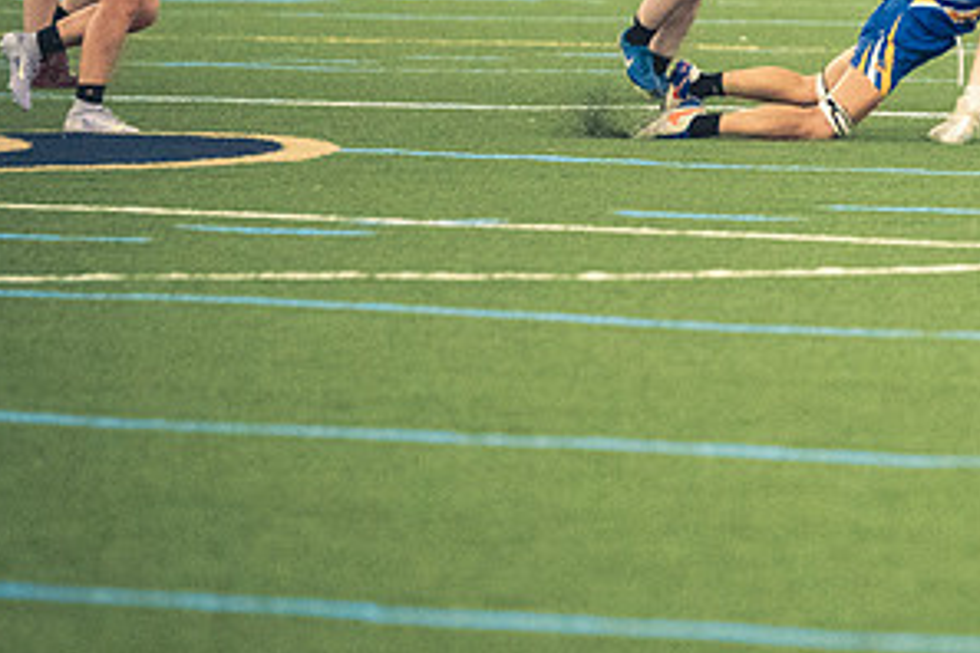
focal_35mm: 586
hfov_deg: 3.5
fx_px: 15951
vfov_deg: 2.3
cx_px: 937
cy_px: 142
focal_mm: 200
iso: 12800
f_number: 2.8
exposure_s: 1/500
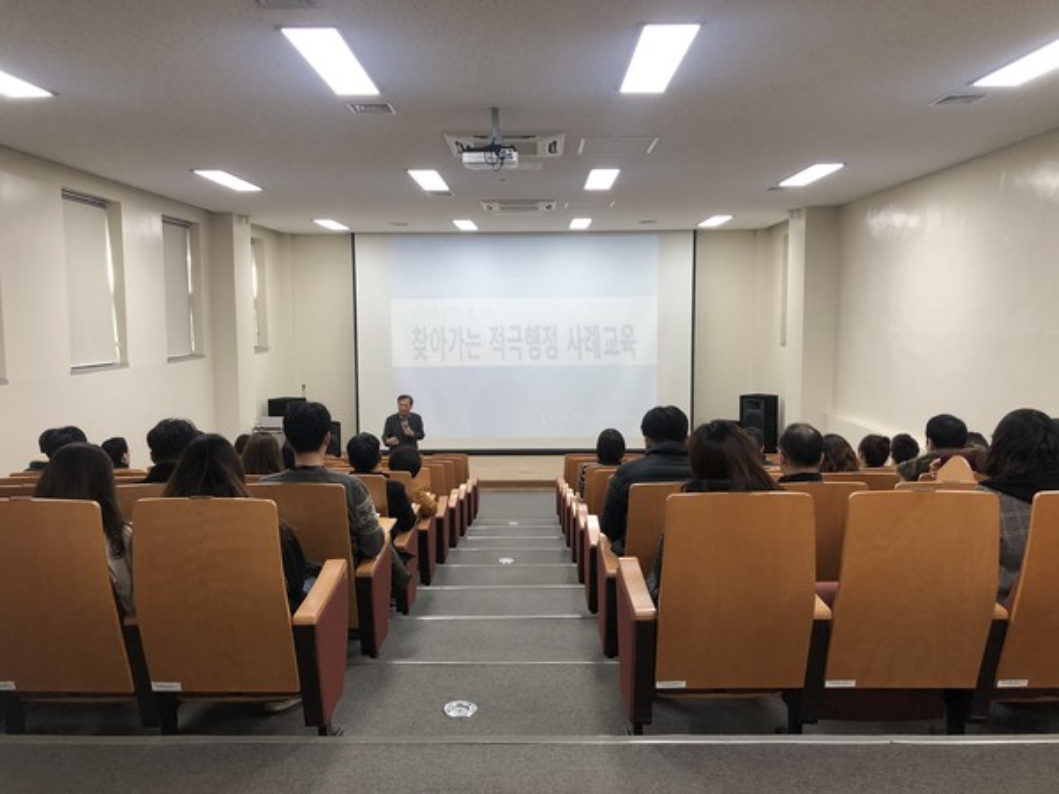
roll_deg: +0.4
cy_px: 397
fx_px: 857
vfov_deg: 49.7
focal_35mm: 28
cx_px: 530
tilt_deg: -4.0
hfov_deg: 63.4
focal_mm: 3.99
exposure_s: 1/30
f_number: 1.8
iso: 32
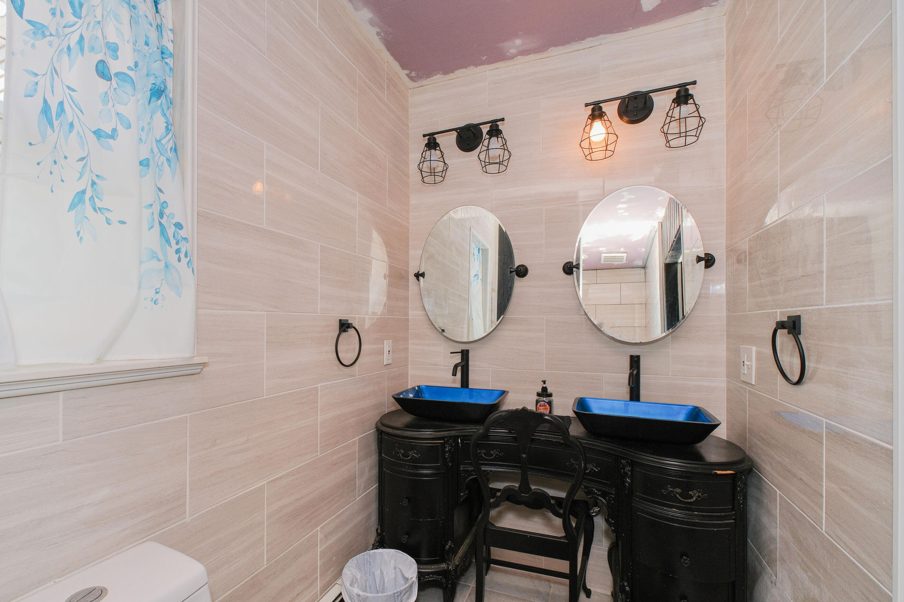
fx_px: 402
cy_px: 319
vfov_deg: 73.7
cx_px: 436
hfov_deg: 96.7
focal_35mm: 16
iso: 250
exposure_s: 1/60
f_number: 8
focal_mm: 10
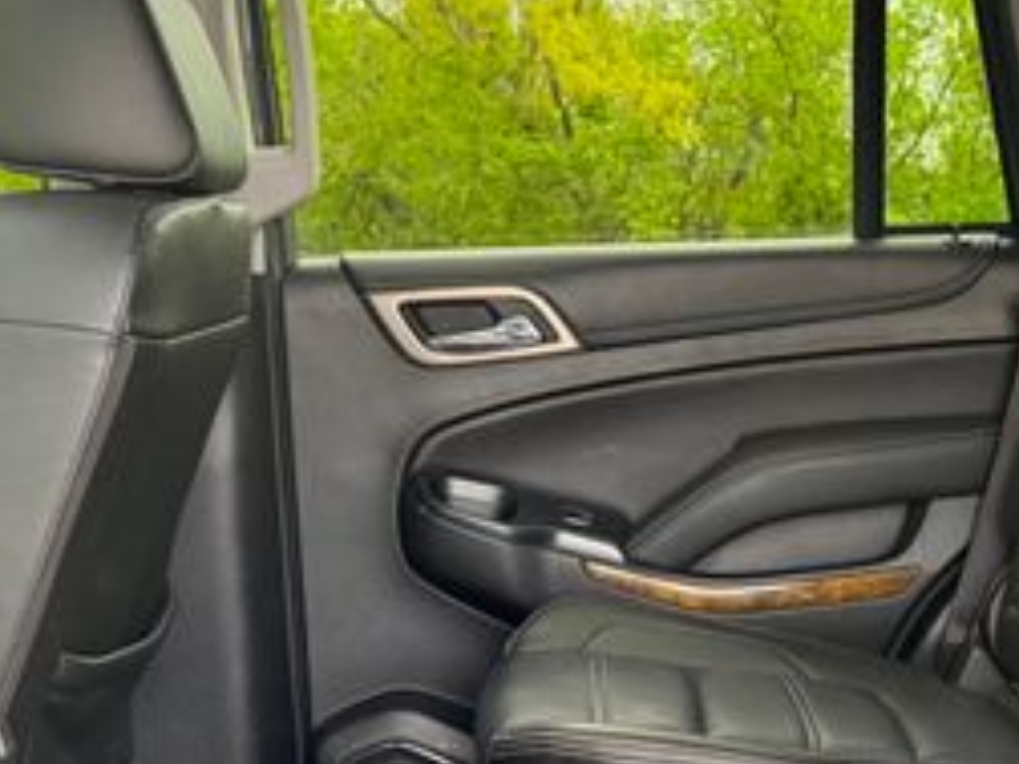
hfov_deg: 29.2
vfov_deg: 24.0
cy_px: 481
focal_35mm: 61
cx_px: 1068
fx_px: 1796
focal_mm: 6.76
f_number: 1.78
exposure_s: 1/121
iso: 200
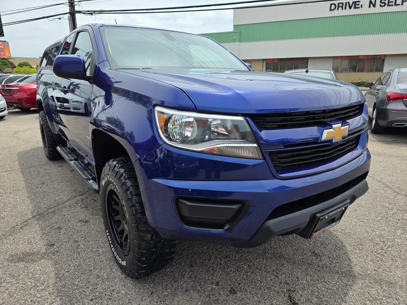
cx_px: 204
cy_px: 152
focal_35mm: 23
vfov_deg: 58.9
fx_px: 270
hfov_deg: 73.9
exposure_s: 1/3737
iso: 80
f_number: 1.7
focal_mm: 6.3
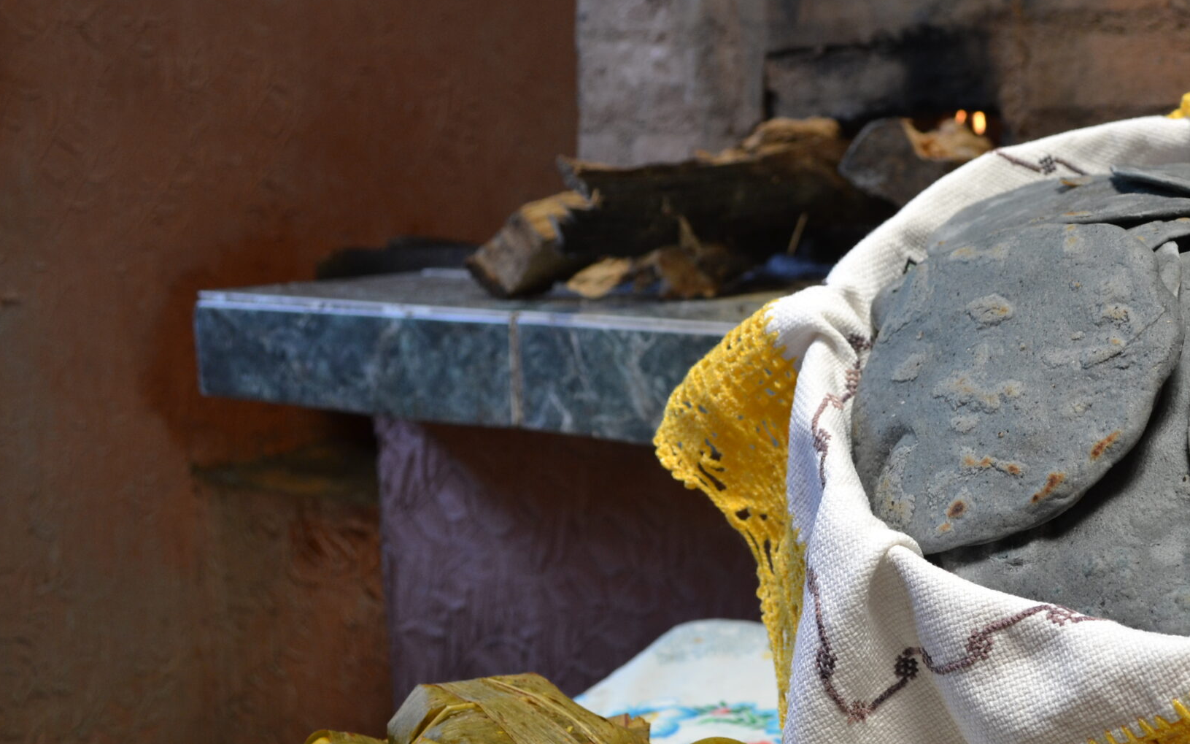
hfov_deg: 40.6
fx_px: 1557
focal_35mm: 48
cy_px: 495
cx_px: 904
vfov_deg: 26.7
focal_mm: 20
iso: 400
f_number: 4.5
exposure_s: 1/80
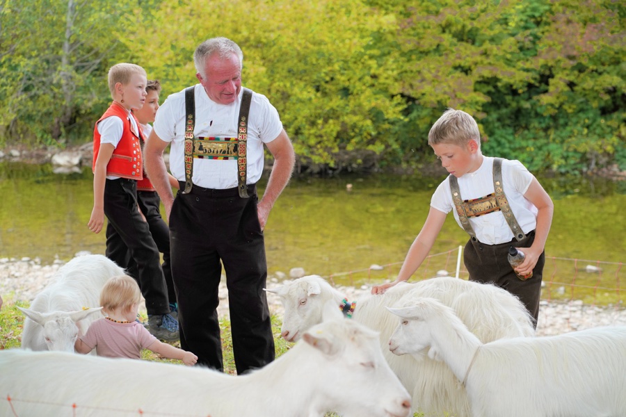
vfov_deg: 16.1
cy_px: 208
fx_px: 1478
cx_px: 313
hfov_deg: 23.9
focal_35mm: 85
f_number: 5
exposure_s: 1/800
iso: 800
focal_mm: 85
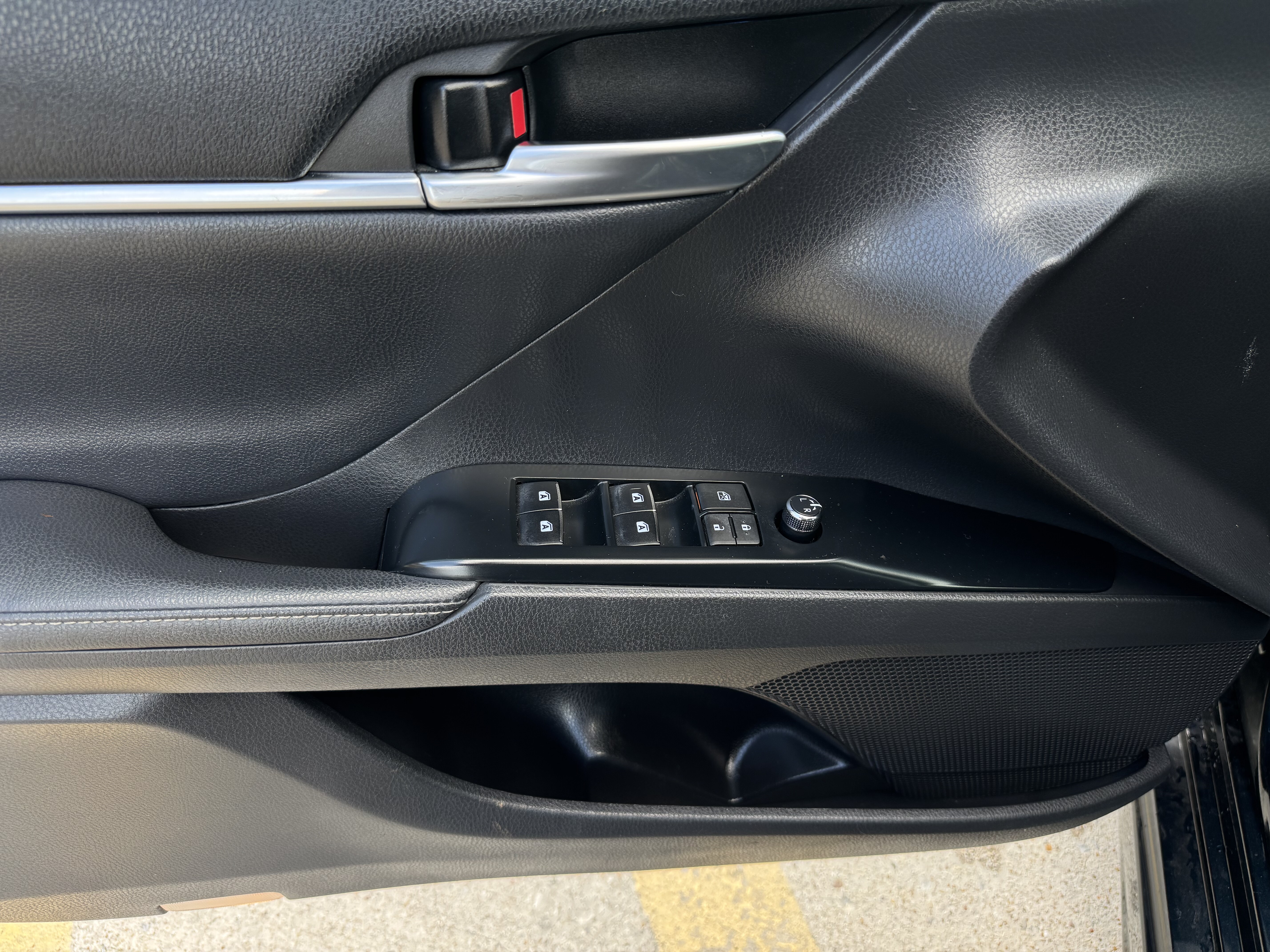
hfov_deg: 71.6
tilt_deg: -42.9
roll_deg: +1.0
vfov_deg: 56.8
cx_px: 635
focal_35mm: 24
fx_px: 881
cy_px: 476
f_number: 1.78
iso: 100
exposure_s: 1/155
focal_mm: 6.76
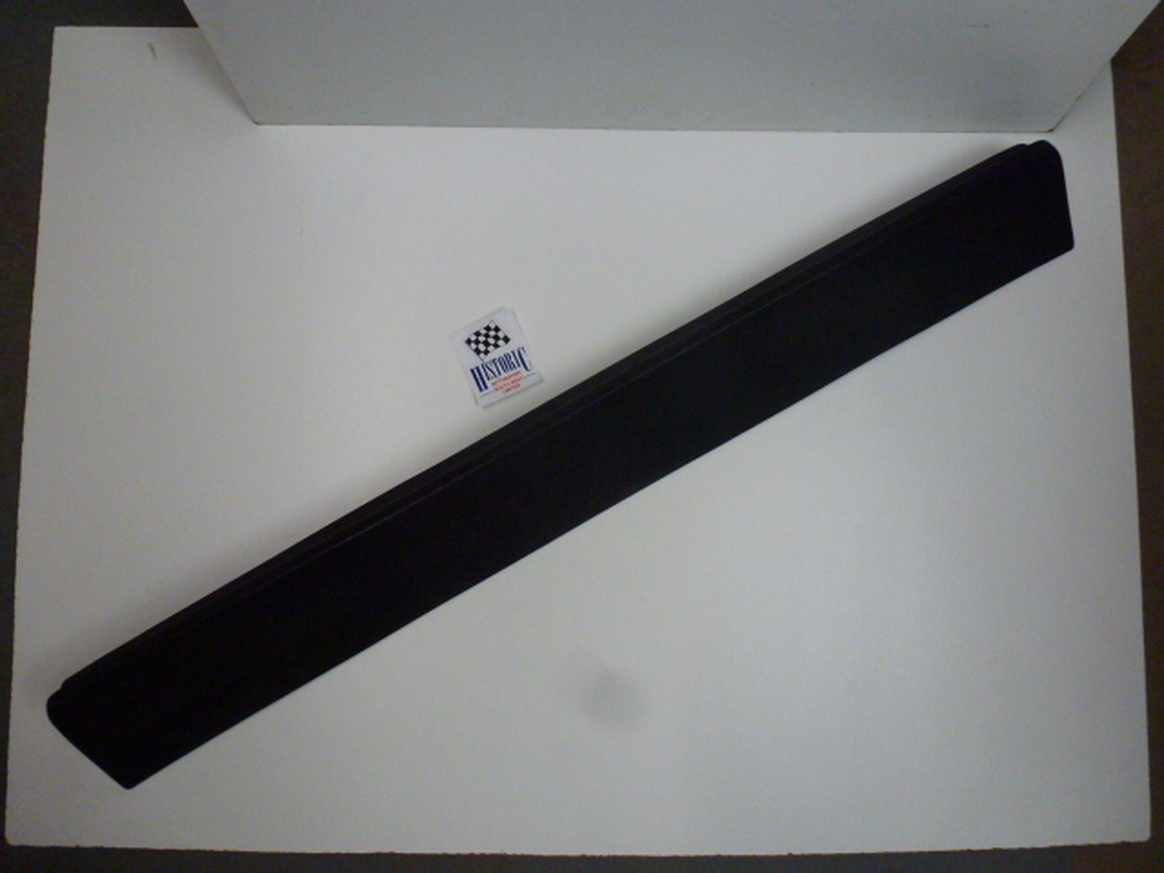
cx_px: 582
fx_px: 807
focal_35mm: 24
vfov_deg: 56.8
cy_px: 436
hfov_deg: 71.6
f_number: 3.3
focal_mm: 4.3
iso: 500
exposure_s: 1/125
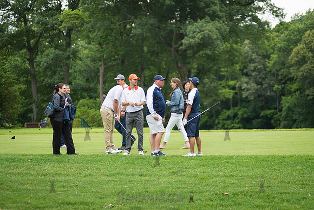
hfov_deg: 22.1
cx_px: 157
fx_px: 803
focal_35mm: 92
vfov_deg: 14.9
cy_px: 105
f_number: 2.8
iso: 320
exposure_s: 1/1000
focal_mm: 92
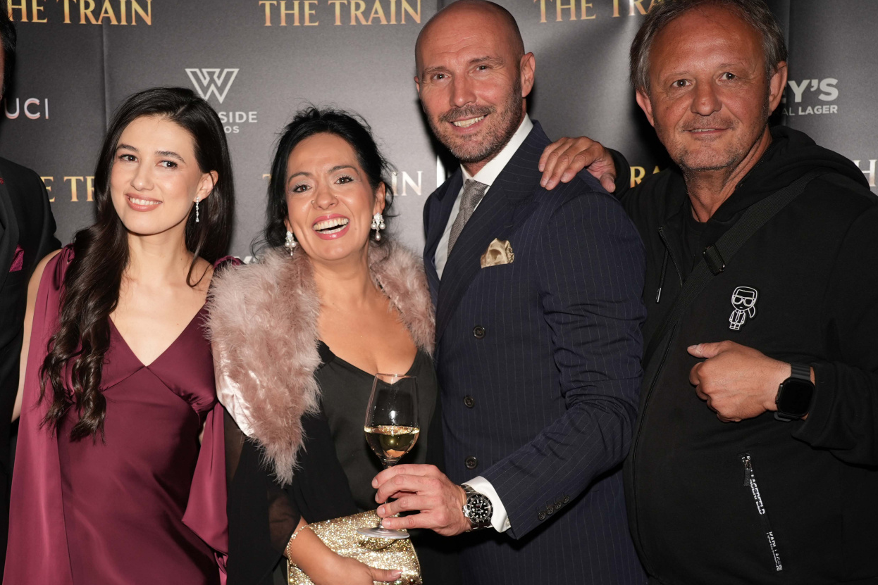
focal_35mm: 52
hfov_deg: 37.8
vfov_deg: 25.9
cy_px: 388
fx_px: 1268
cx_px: 292
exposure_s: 1/60
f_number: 5
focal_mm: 36
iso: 400
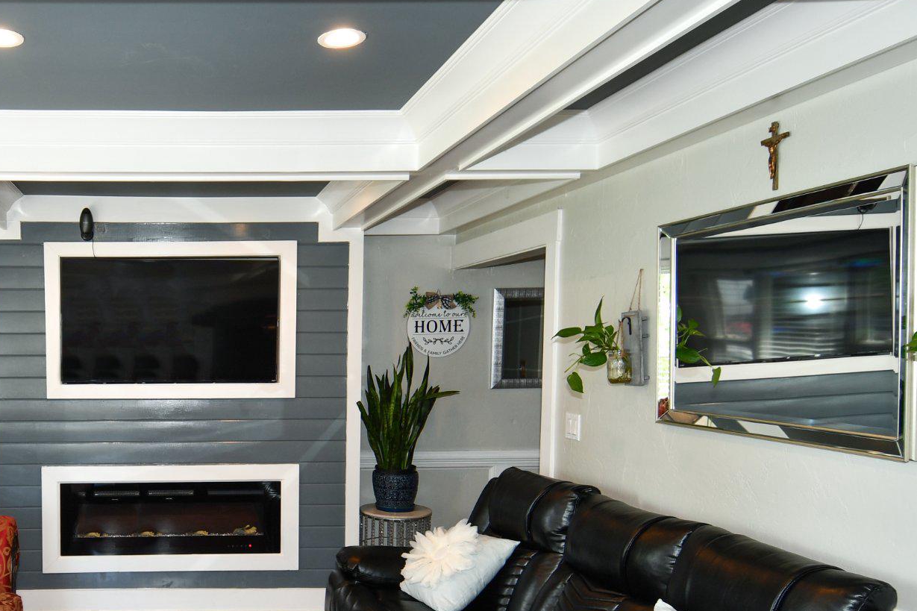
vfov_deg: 42.3
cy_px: 456
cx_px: 169
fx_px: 764
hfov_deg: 56.9
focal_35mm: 30
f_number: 4.5
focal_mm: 12
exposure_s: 1/80
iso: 200
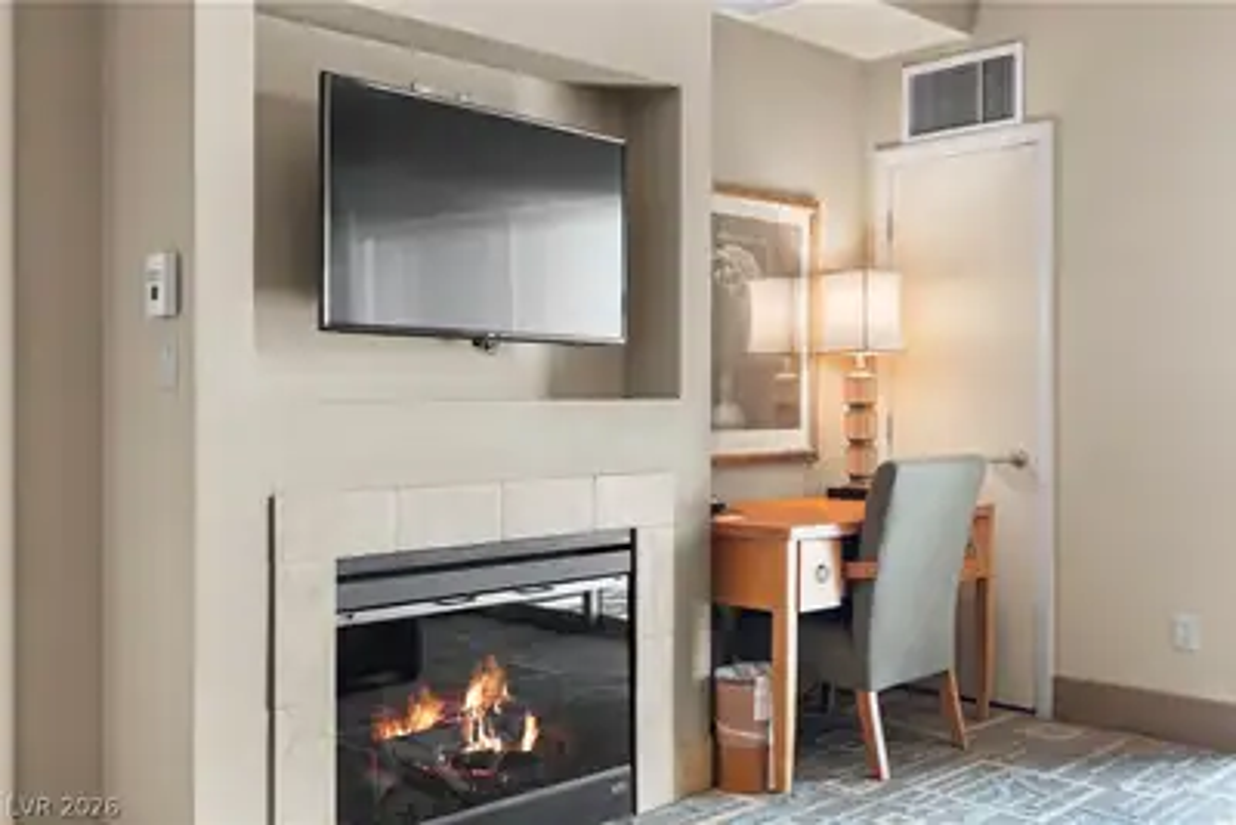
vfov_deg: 36.9
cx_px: 618
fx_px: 1236
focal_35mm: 36
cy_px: 412
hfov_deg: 53.1
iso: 400
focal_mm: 24
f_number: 4.5
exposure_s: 1/20
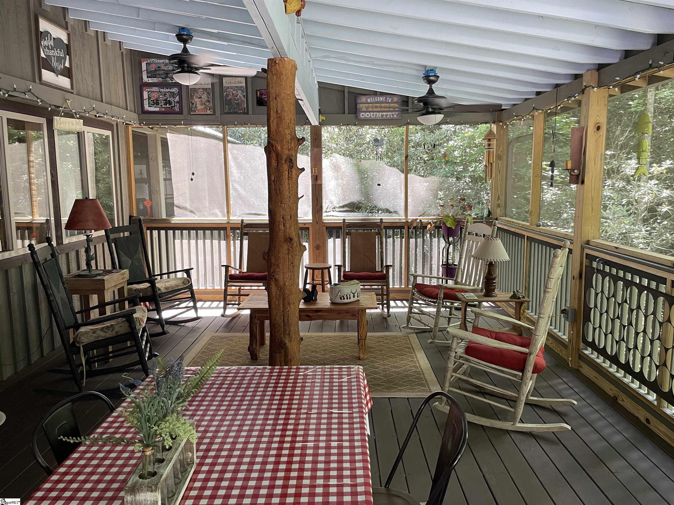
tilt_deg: -8.1
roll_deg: +1.7
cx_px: 337
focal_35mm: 26
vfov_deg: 53.1
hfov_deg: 67.3
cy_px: 252
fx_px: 506
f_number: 1.6
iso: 125
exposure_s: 1/62
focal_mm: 4.2
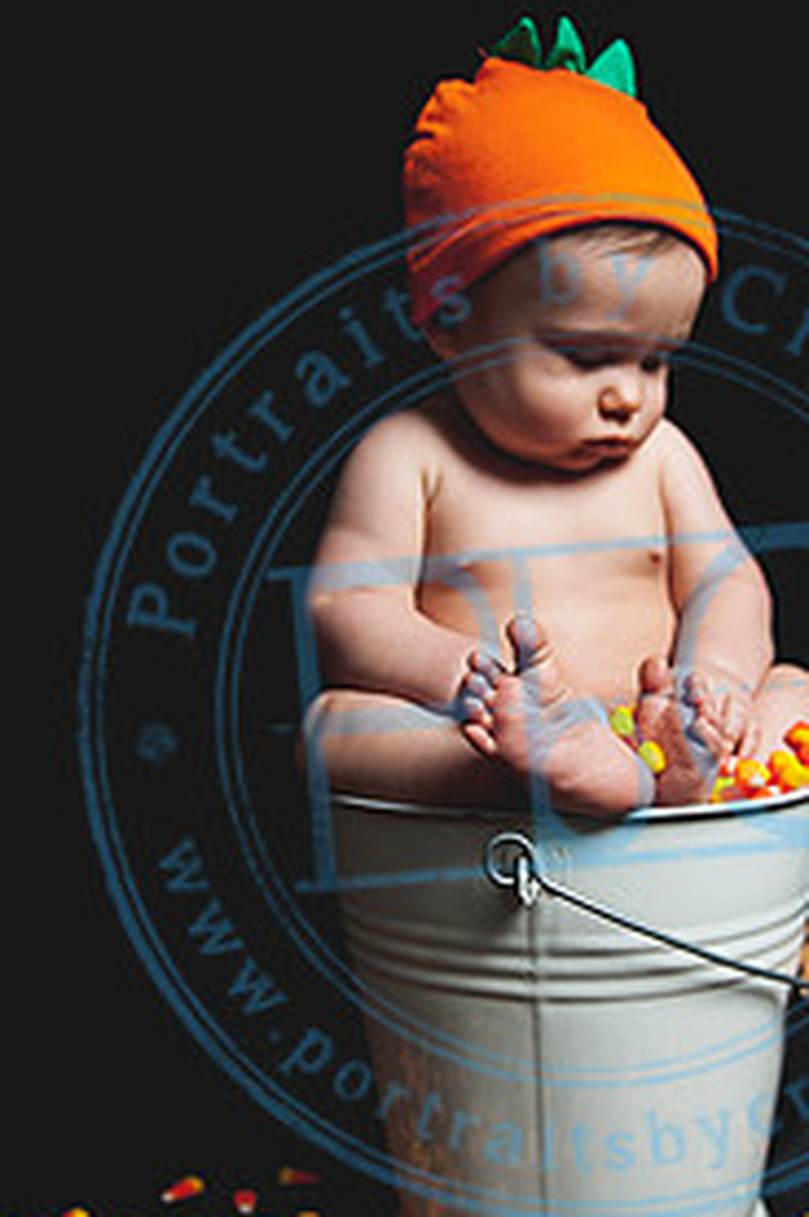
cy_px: 712
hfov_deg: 33.7
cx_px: 565
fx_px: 1318
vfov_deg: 49.4
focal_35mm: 39
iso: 200
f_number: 2.8
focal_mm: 24
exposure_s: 1/200
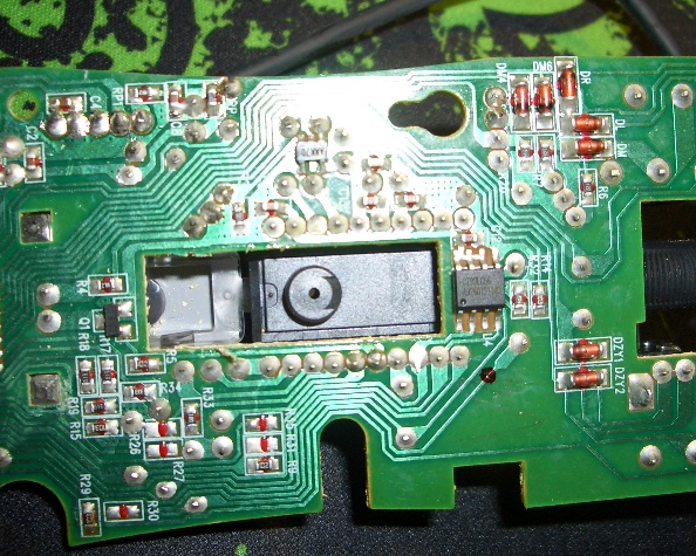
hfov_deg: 40.3
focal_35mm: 46
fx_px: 947
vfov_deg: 32.7
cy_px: 277
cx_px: 315
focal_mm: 5.8
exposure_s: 1/60
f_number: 2.6
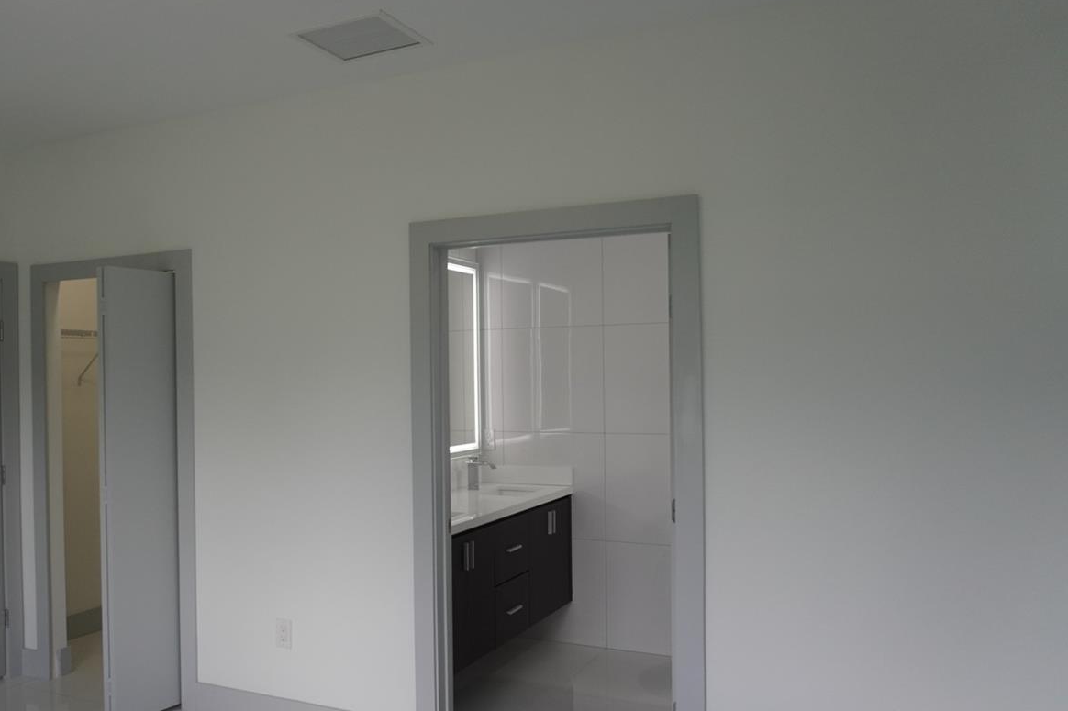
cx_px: 350
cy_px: 378
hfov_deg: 55.9
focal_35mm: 33
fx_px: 979
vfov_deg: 39.9
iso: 500
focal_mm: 16
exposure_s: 1/160
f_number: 4
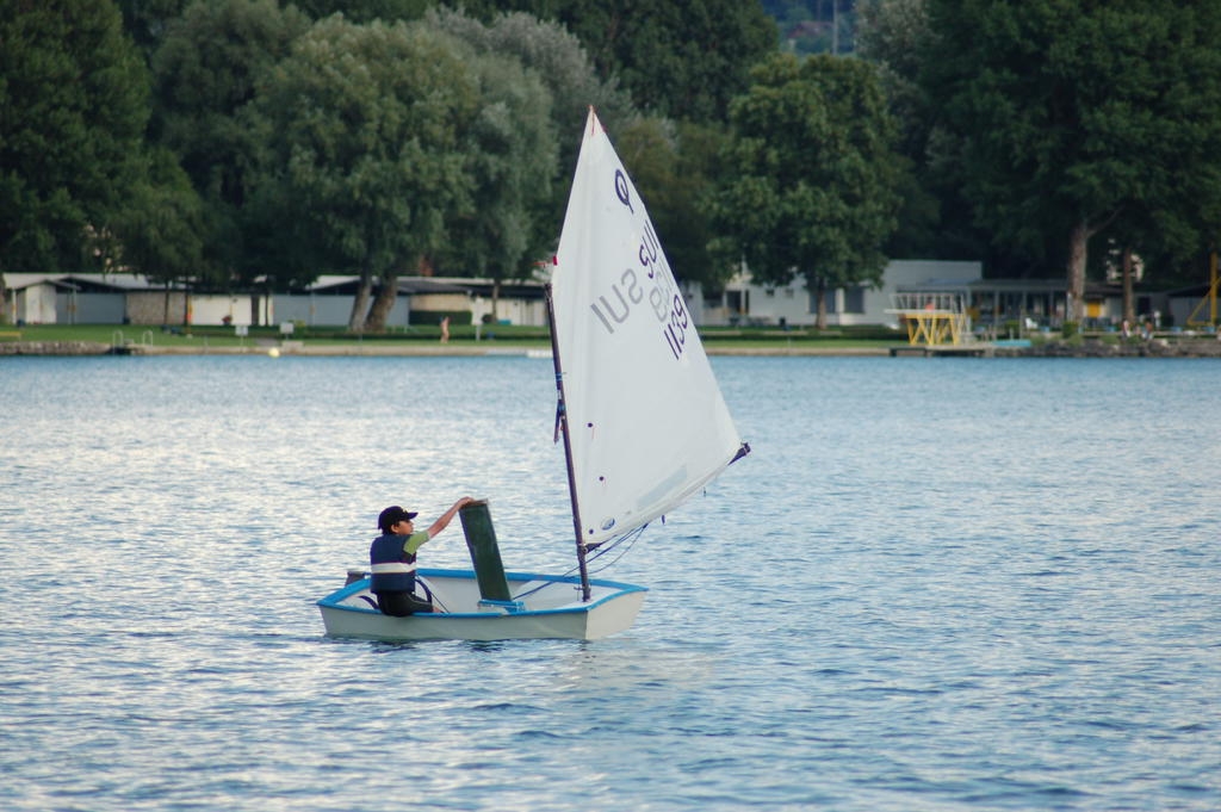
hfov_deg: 5.7
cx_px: 610
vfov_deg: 3.8
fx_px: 12200
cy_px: 406
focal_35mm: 360
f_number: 5.3
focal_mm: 240
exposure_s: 1/1250
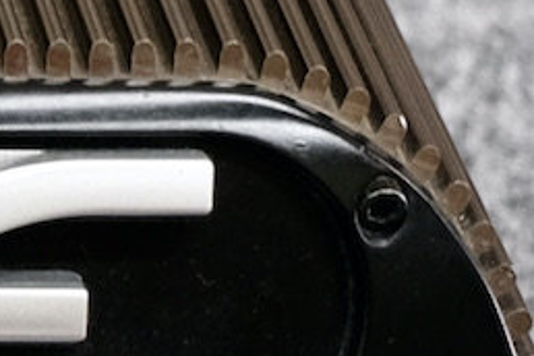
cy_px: 365
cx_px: -658
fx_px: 1988
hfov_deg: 12.6
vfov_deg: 10.1
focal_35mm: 134
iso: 400
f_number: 2.8
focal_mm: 18
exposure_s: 1/26
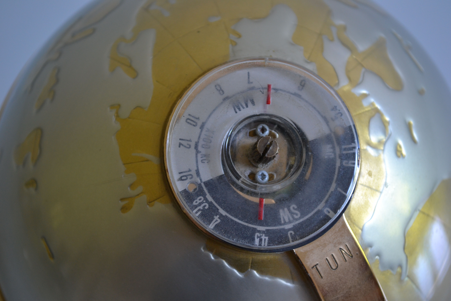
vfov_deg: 19.7
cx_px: 226
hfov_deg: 29.2
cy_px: 150
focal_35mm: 69
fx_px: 864
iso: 400
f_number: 5.3
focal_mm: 46
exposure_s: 1/25
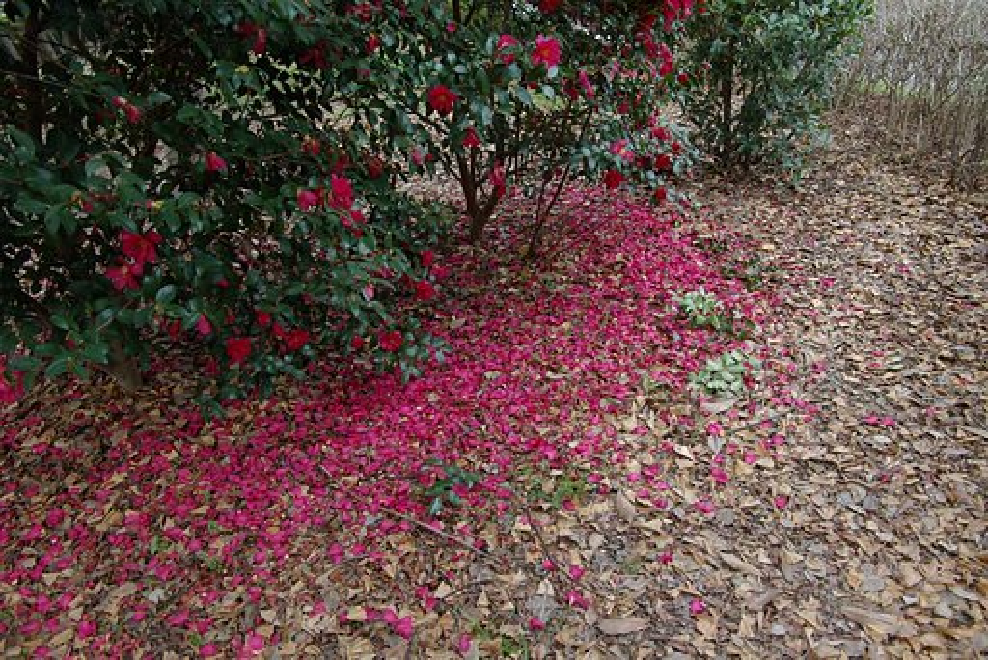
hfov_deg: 73.7
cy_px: 330
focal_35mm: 24
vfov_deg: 53.2
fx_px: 659
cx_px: 494
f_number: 5.6
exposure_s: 1/90
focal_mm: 16
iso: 200
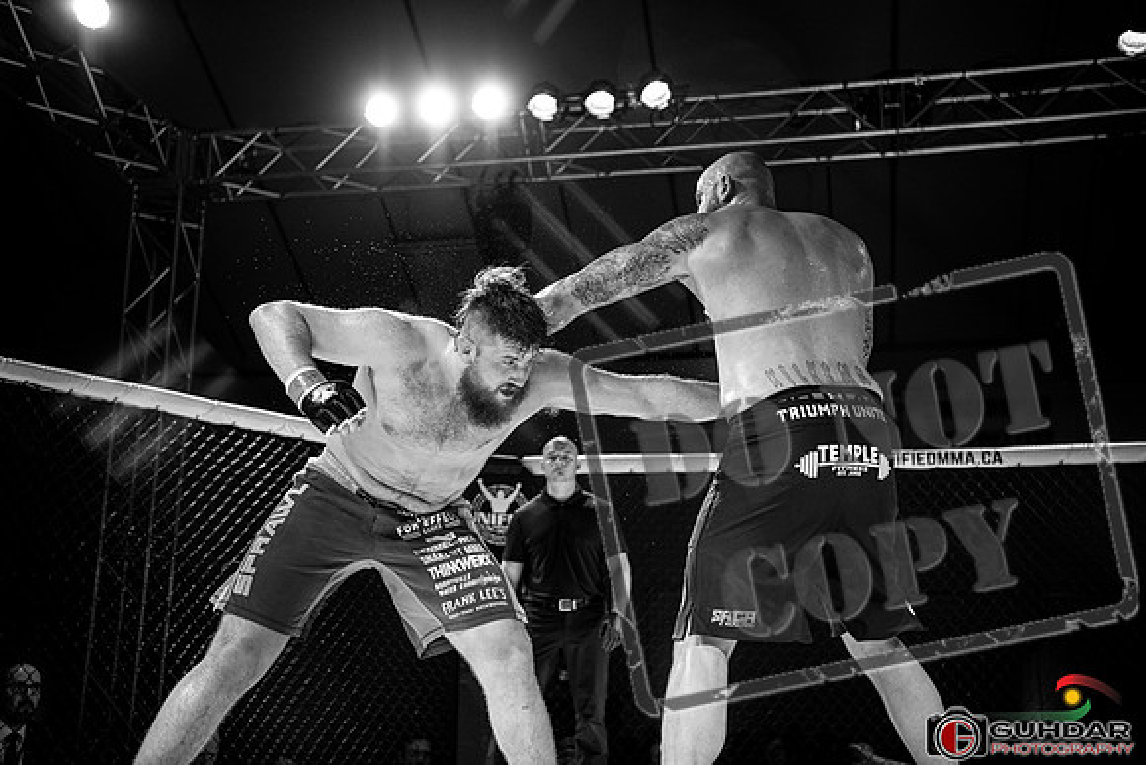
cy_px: 382
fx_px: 1465
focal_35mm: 46
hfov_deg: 42.7
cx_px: 573
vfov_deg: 29.3
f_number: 2.8
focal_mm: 46
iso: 1250
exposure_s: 1/1000
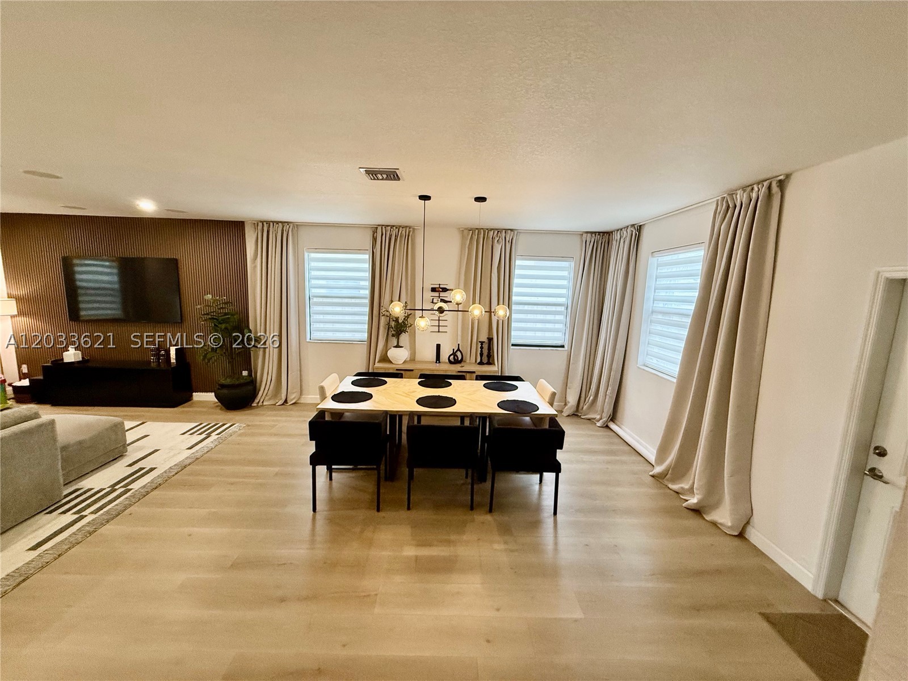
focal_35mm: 14
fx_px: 367
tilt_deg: -6.7
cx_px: 454
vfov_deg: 85.7
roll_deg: -1.9
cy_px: 340
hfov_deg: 102.1
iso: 320
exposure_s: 1/120
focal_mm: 2.22
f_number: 2.2
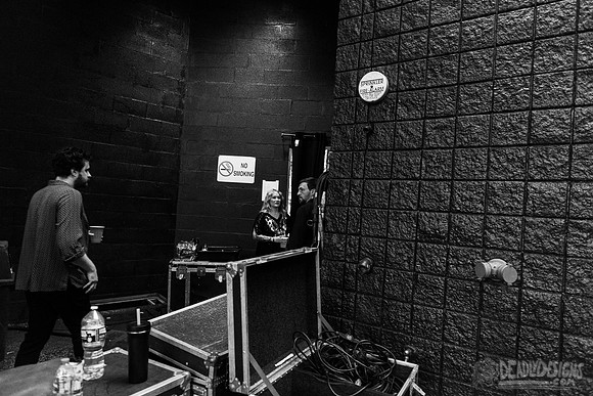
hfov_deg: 73.7
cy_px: 198
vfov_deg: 53.2
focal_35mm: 24
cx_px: 296
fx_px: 395
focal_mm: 24
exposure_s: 1/160
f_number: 3.2
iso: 1000
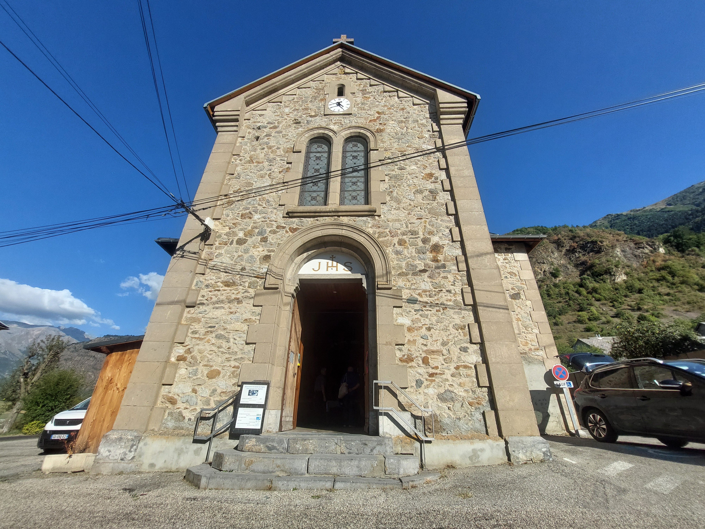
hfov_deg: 106.2
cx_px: 352
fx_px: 265
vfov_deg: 89.9
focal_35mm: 13
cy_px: 264
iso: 50
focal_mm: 1.74
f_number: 2.2
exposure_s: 1/2371
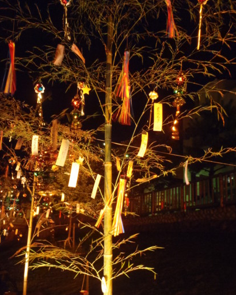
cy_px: 156
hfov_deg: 45.8
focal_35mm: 32
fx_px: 279
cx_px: 119
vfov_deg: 55.6
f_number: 3.9
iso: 400
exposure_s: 1/4
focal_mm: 5
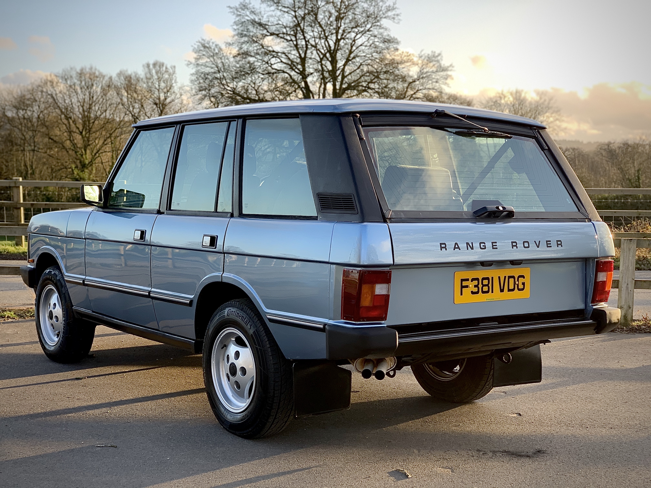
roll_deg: -1.5
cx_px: 326
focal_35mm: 52
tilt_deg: -4.1
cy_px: 244
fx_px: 978
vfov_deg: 28.0
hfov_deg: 36.8
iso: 20
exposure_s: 1/122
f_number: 2.4
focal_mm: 6
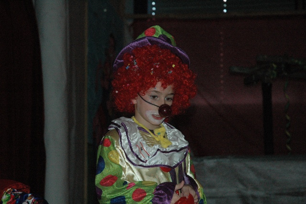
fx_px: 892
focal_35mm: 105
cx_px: 153
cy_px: 102
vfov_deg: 13.0
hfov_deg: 19.5
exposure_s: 1/60
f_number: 5
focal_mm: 70
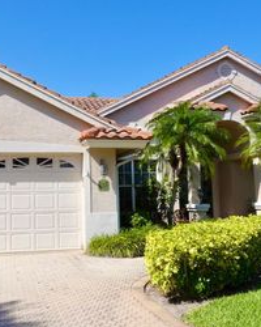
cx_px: 103
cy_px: 153
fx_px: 435
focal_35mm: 45
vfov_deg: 41.1
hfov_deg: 33.3
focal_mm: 9
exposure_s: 1/400
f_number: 5.6
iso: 100
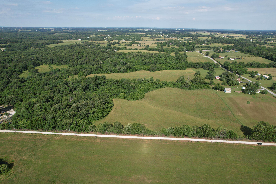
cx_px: 138
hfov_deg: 78.6
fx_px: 169
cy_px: 92
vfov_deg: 57.2
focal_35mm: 22
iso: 110
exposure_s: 1/2000
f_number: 2.8
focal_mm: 8.38
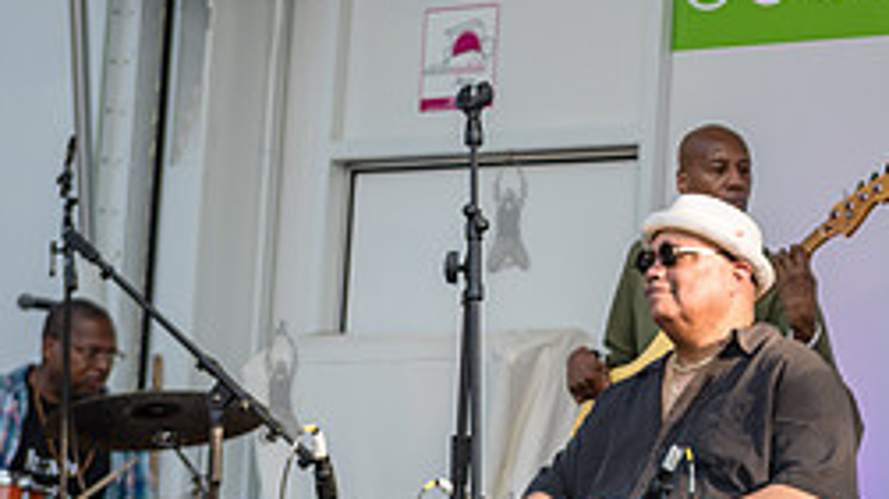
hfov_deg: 12.0
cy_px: 332
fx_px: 4171
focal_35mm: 177
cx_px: 981
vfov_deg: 6.8
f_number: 4.5
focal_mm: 66
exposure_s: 1/250
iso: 200
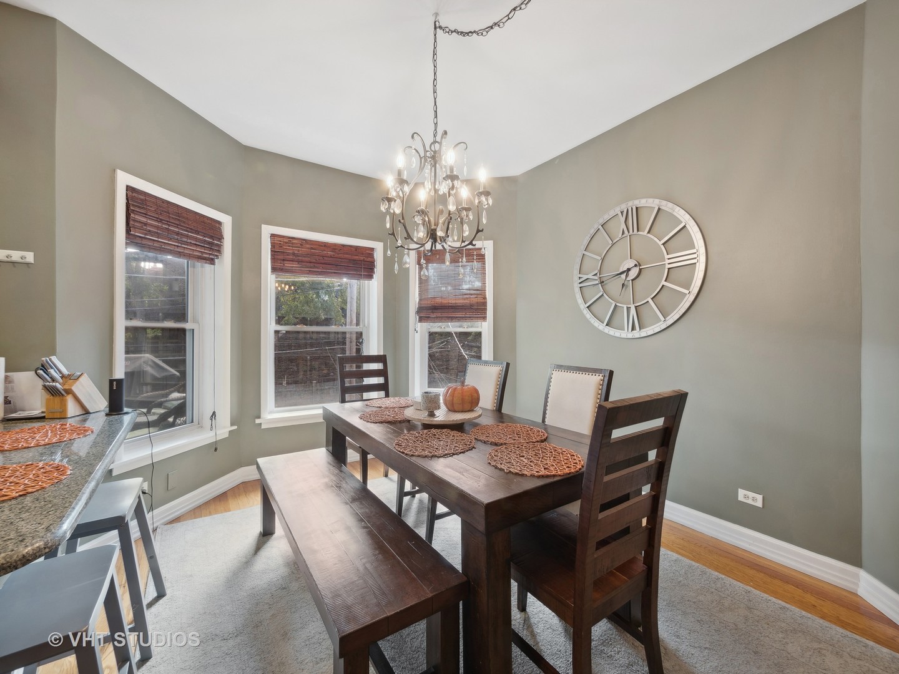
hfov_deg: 102.1
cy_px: 337
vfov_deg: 85.7
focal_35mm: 14
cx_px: 450
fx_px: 364
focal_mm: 7
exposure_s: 1/2
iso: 200
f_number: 8
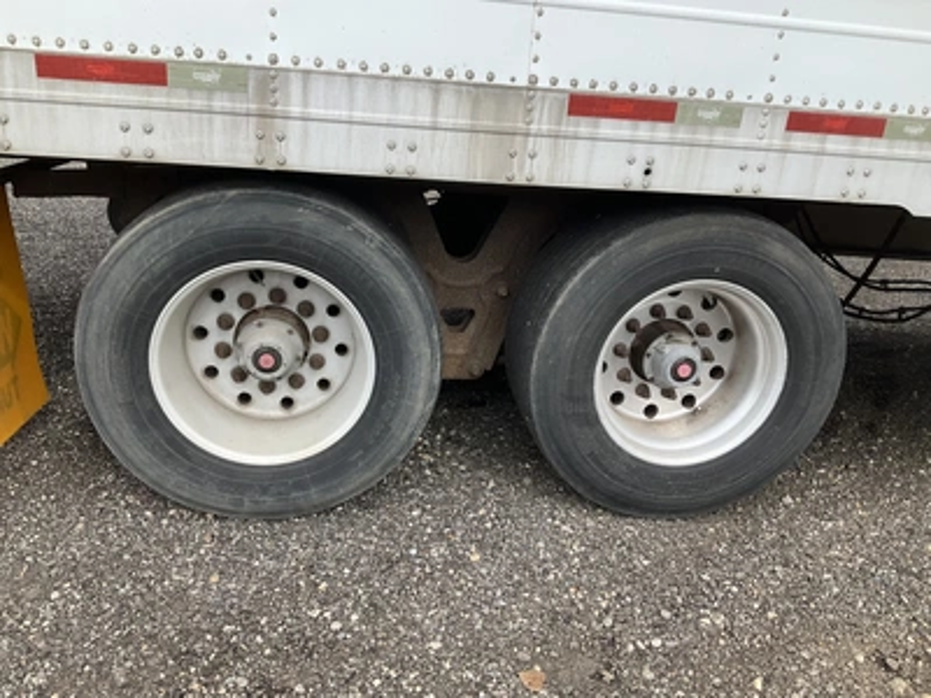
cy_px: 349
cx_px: 466
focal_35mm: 29
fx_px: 780
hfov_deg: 61.7
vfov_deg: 48.2
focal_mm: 3
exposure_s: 1/545
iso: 25
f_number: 1.8
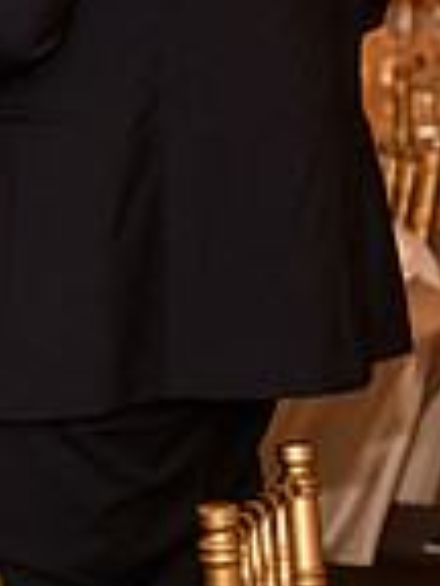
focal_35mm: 271
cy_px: -144
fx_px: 4593
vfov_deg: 7.2
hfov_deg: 5.4
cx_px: -354
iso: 1250
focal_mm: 70
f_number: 3.2
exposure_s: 1/100
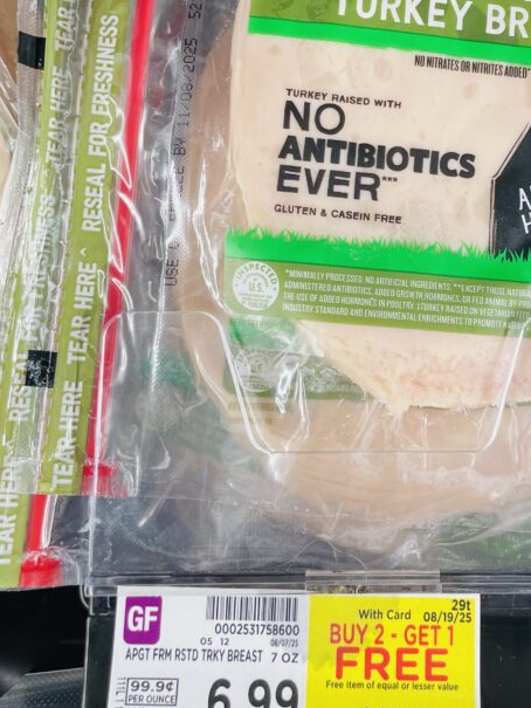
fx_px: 900
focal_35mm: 44
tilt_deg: +10.5
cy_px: 208
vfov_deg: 42.1
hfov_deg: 32.4
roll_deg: -0.3
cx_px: 382
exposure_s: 1/120
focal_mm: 4.2
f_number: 1.6
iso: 80
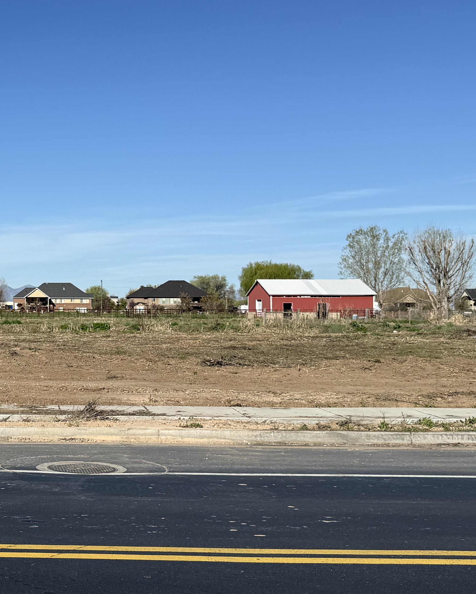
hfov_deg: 25.3
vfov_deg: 33.6
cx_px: -39
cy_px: 282
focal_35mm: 56
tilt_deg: +2.7
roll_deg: -0.5
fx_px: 986
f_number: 1.78
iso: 80
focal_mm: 6.76
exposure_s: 1/8130
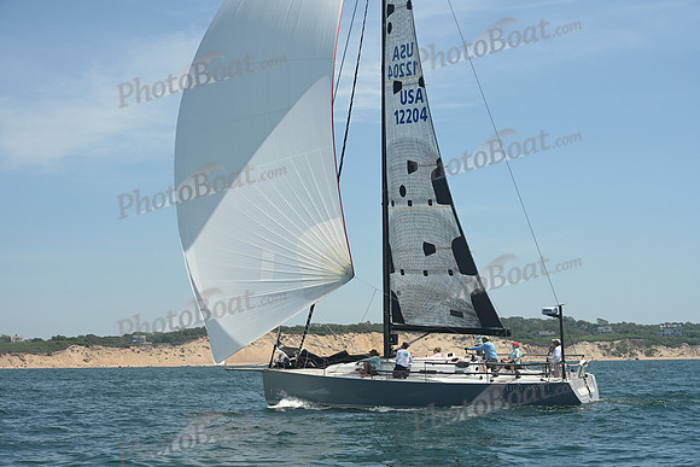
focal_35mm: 70
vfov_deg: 19.5
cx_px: 350
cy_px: 234
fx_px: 1361
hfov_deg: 28.8
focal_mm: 70
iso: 320
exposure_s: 1/1000
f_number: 10
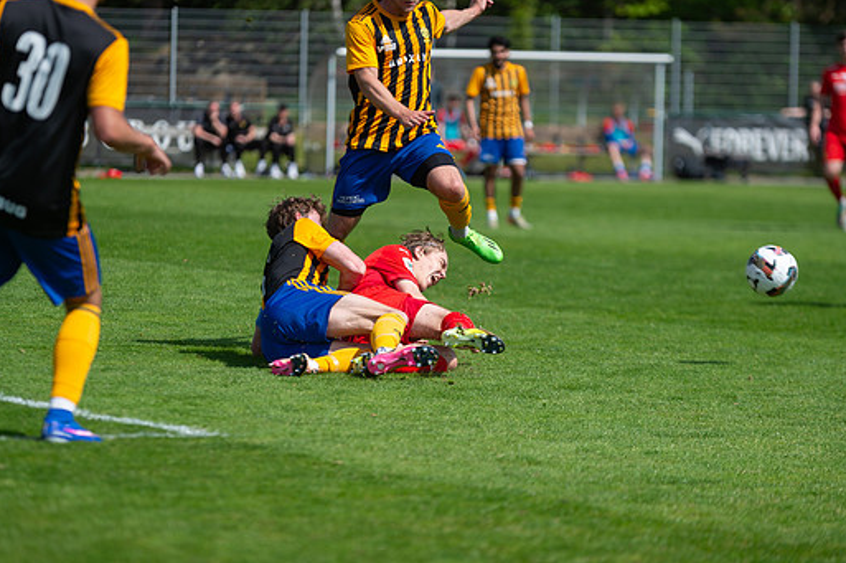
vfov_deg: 7.2
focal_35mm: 191
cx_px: 407
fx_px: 4484
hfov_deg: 10.8
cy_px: 274
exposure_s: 1/2000
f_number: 3.2
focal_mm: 160
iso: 100
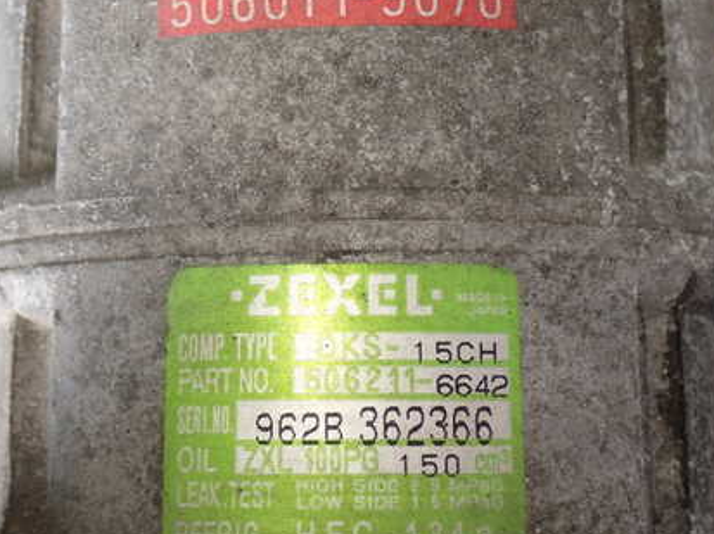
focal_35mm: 64
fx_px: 1319
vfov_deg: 22.9
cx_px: 344
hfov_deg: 30.3
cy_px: 214
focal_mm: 7.84
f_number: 2.9
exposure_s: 1/80
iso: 200
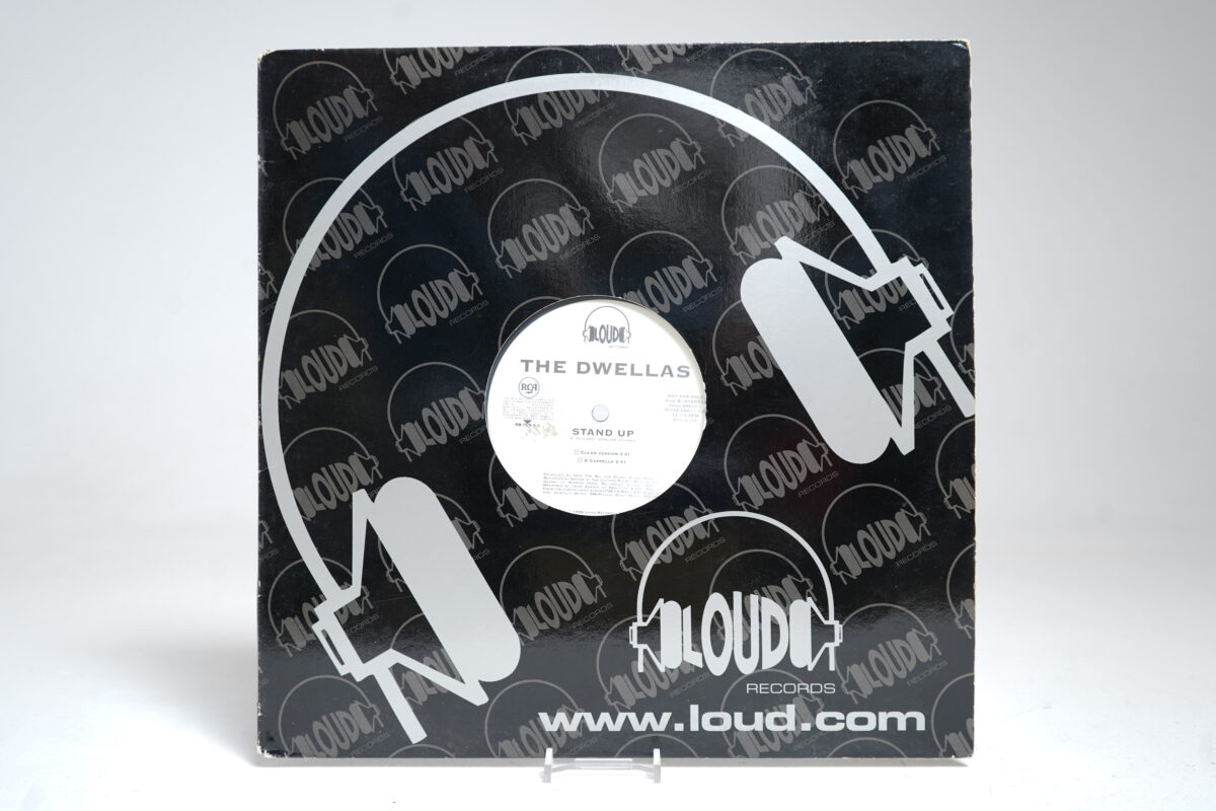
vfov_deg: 42.3
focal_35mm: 31
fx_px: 1047
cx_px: 608
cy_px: 406
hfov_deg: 60.3
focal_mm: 31
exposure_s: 1/2.5
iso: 64
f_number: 5
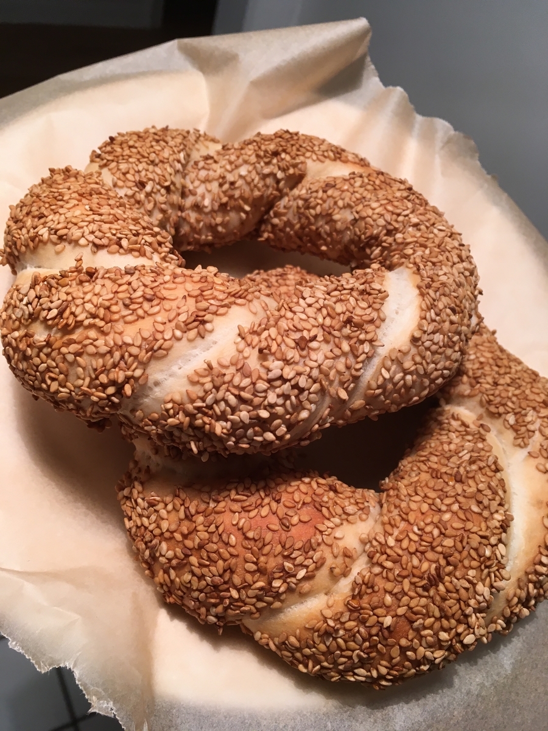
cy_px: 366
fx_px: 612
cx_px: 274
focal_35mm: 29
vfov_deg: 61.7
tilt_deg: -47.1
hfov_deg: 48.2
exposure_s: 1/30
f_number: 2.2
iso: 32
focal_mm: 4.15
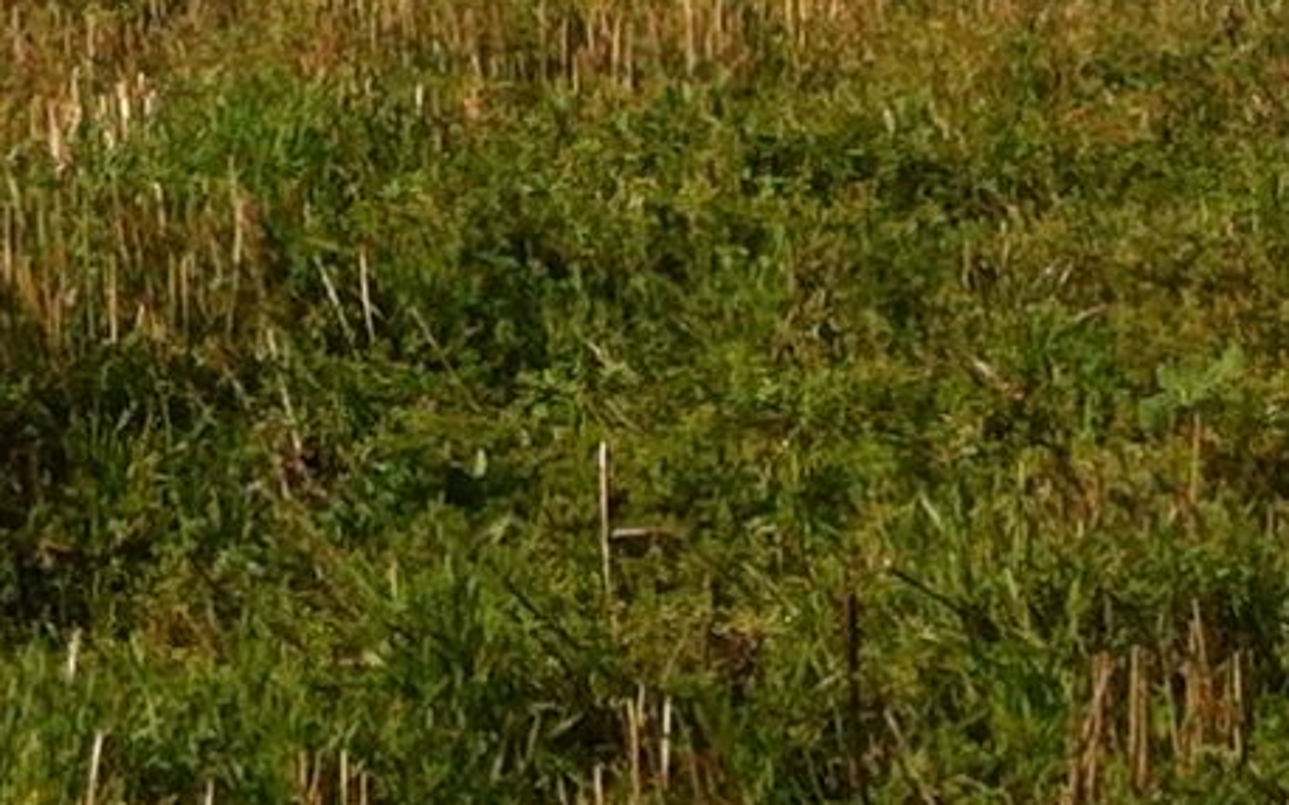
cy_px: -1624
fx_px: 7270
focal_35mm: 207
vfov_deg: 5.9
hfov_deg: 9.2
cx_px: -1675
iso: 80
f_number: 2.8
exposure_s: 1/1676
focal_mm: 3.85
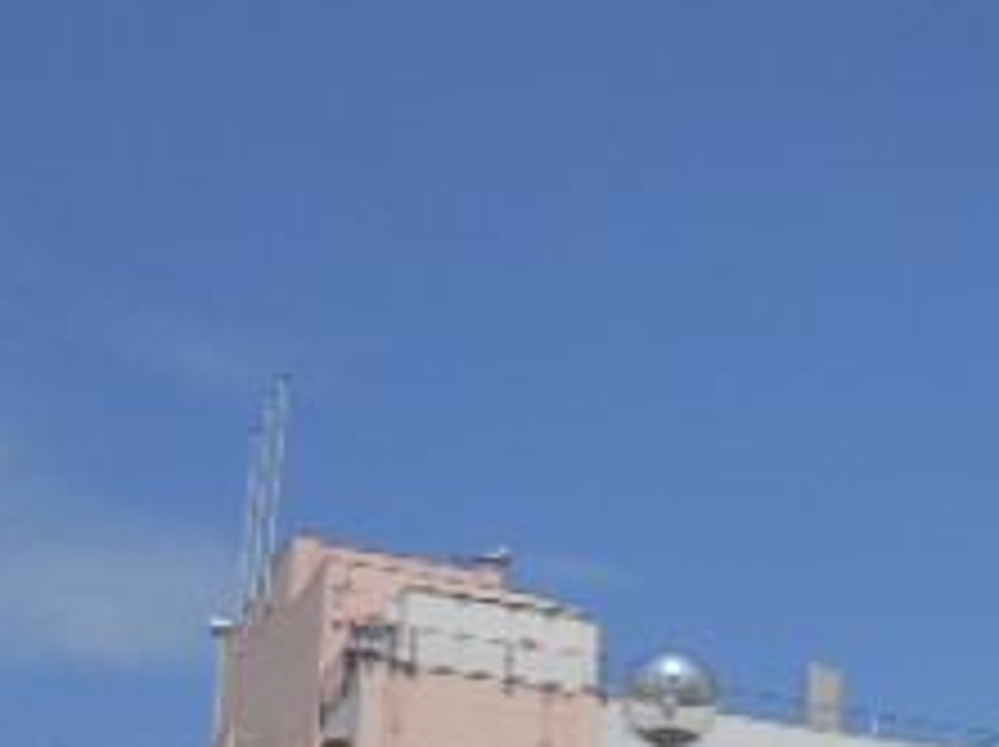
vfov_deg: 18.2
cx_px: 1040
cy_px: 986
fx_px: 2162
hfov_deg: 24.6
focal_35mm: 75
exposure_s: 1/320
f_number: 8
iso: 80
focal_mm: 4.6
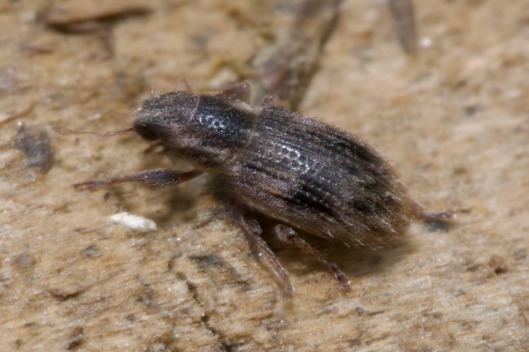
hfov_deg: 13.0
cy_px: 176
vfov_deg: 8.7
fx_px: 2314
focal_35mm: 158
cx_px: 264
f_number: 29
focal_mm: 105
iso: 250
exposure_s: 1/60
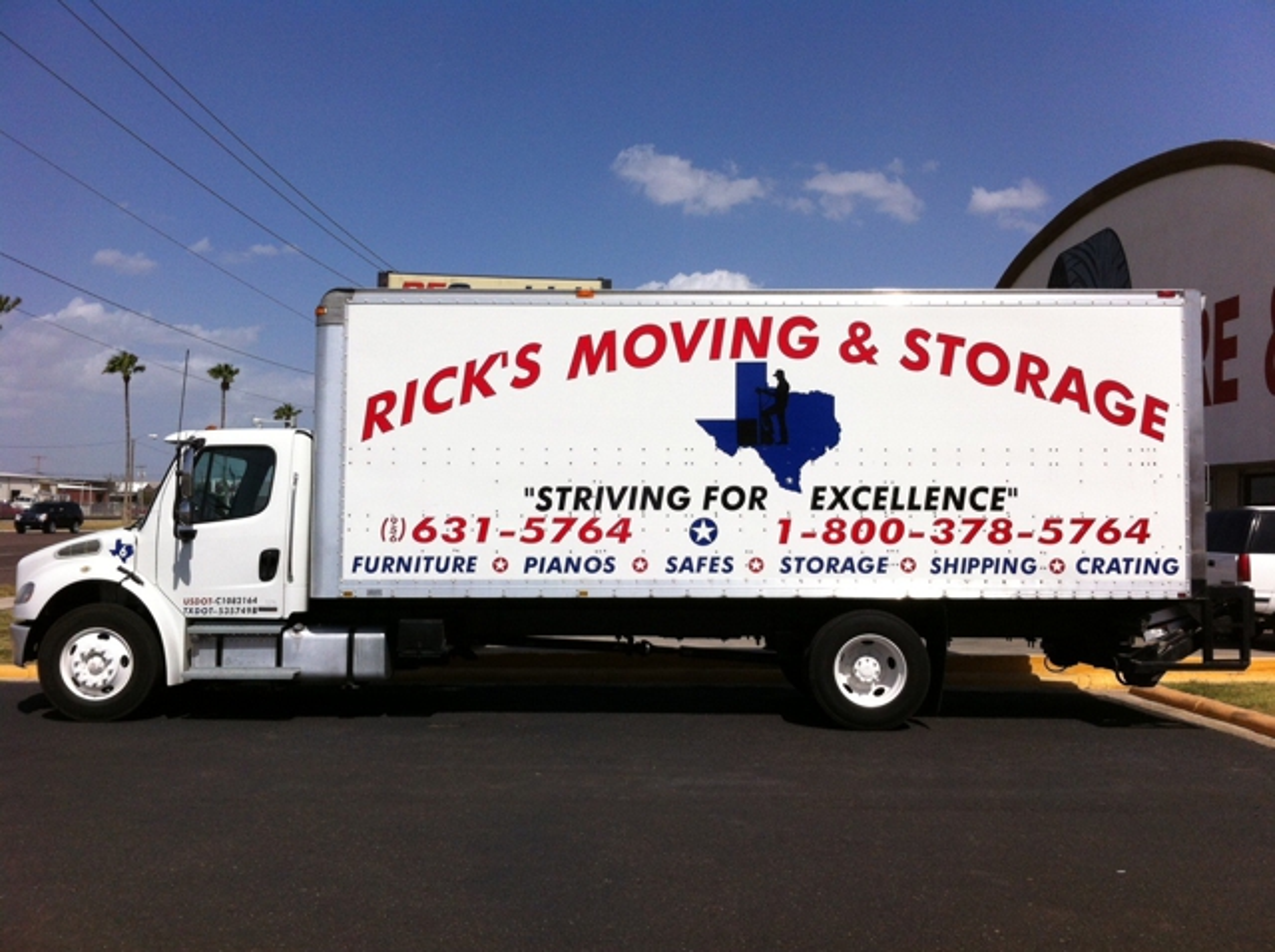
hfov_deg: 52.7
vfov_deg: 40.6
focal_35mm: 35
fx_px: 1287
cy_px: 476
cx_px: 638
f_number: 2.8
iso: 80
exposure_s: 1/3771
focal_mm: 3.85
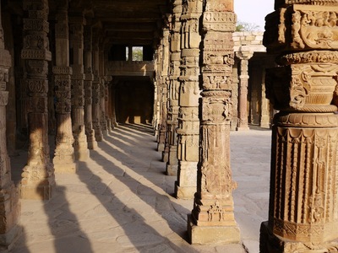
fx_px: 391
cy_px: 126
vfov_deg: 36.0
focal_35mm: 40
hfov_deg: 46.8
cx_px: 169
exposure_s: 1/400
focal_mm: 20
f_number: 3.5
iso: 100
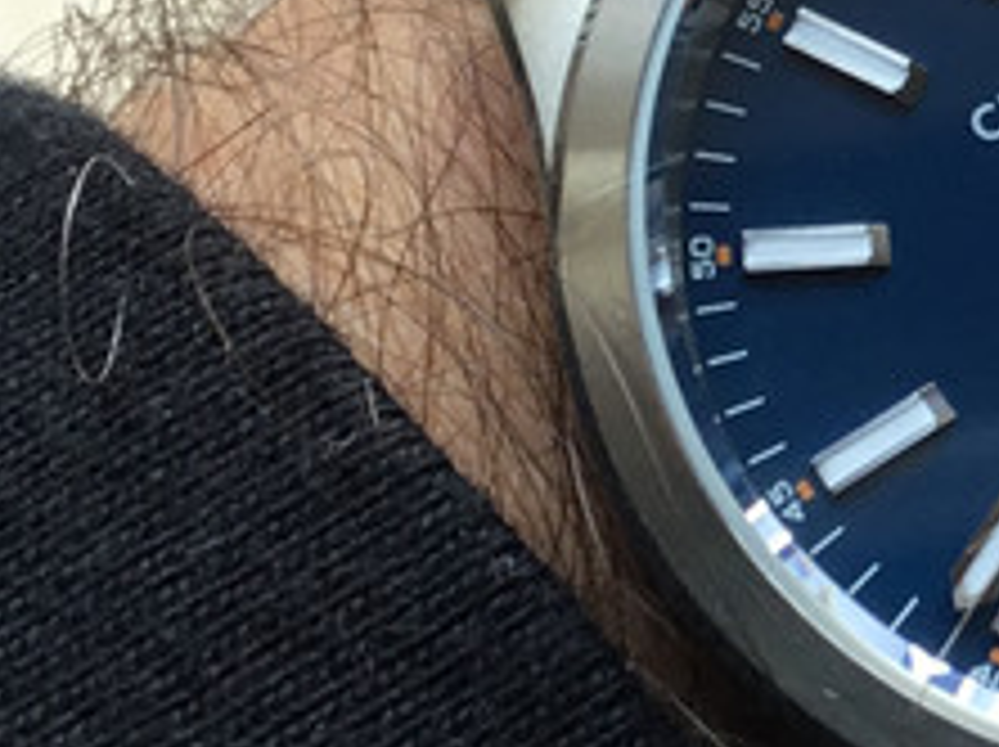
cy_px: 189
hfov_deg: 12.9
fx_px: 4295
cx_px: 1204
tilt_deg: -72.7
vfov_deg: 9.9
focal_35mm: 149
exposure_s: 1/50
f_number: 2.4
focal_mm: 3.3
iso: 25
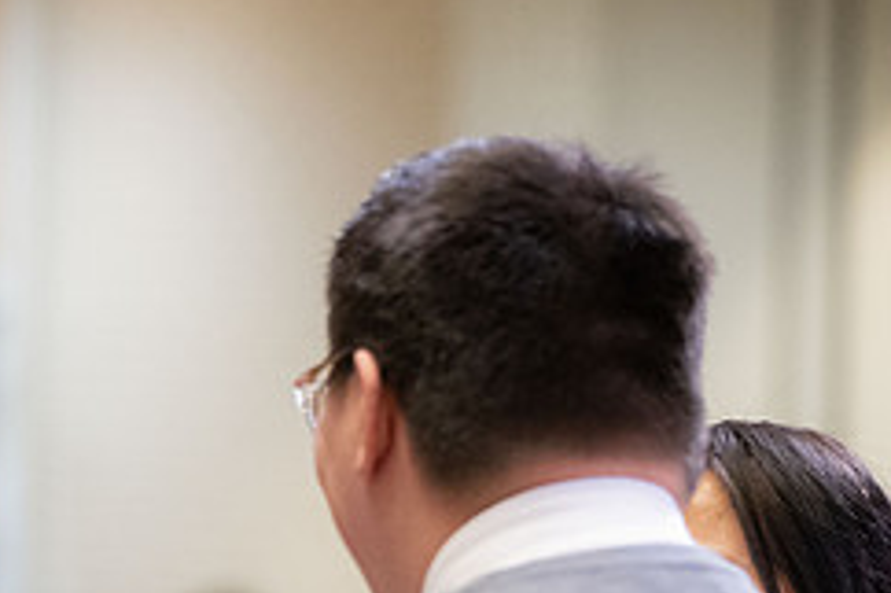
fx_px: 8360
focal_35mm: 338
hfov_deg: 6.1
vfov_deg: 4.1
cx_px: -145
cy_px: 701
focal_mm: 120
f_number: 2.8
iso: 3200
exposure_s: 1/250
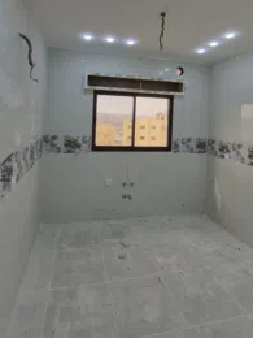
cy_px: 114
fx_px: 195
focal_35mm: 20
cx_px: 119
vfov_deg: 79.2
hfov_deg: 65.9
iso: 40
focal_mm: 1.74
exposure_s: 1/198
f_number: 2.2
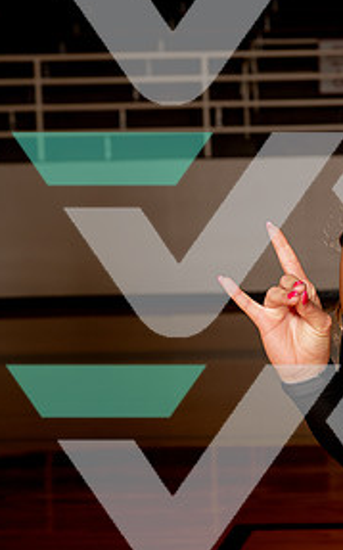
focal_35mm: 103
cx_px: 500
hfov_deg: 12.1
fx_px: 1543
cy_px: 235
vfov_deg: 20.2
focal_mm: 50
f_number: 5.6
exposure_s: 1/250
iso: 100
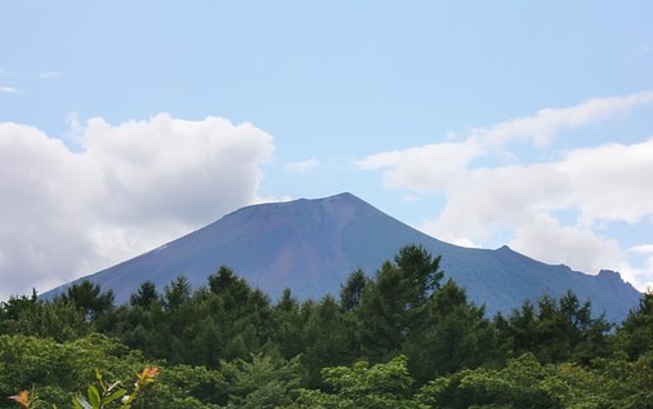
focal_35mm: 120
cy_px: 246
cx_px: 326
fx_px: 2136
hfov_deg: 17.4
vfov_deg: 10.9
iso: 64
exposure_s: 1/500
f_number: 5.8
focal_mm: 19.6
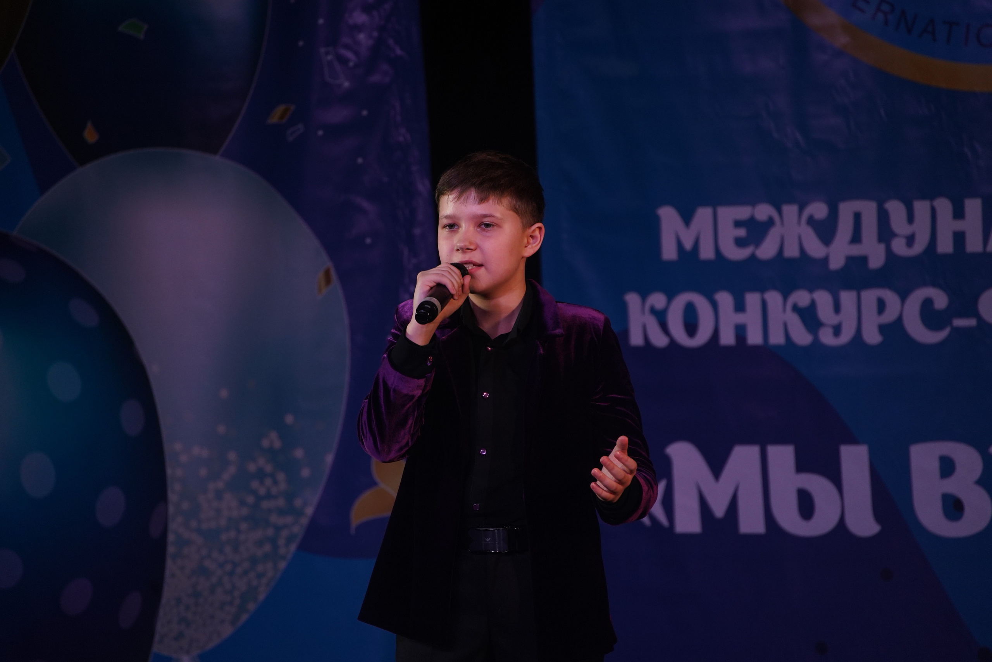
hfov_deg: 6.9
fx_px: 8267
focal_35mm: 300
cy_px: 331
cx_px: 496
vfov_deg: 4.6
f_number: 6.3
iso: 1600
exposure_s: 1/250
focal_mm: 300
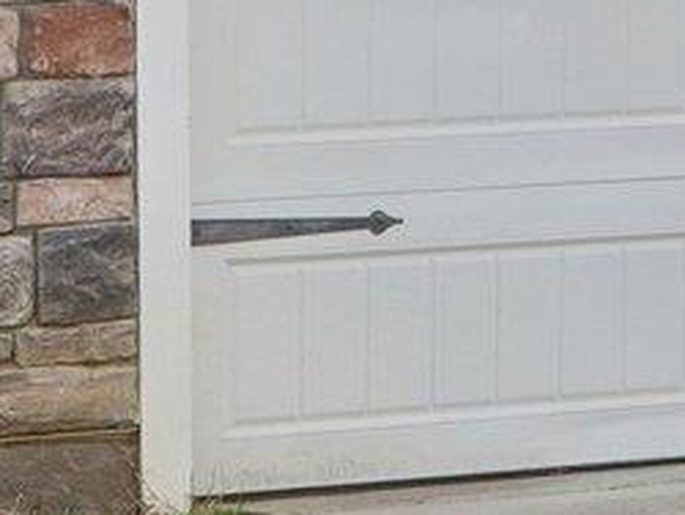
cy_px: -1308
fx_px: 4675
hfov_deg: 7.8
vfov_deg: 5.7
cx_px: 1639
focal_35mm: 236
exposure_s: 1/90
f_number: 8
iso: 100
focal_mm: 20
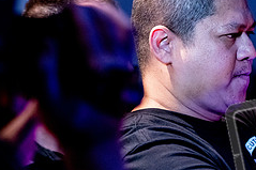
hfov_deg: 9.8
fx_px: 1485
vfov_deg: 6.6
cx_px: 228
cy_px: 122
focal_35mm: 209
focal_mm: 86
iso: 3200
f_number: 2.8
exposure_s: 1/500
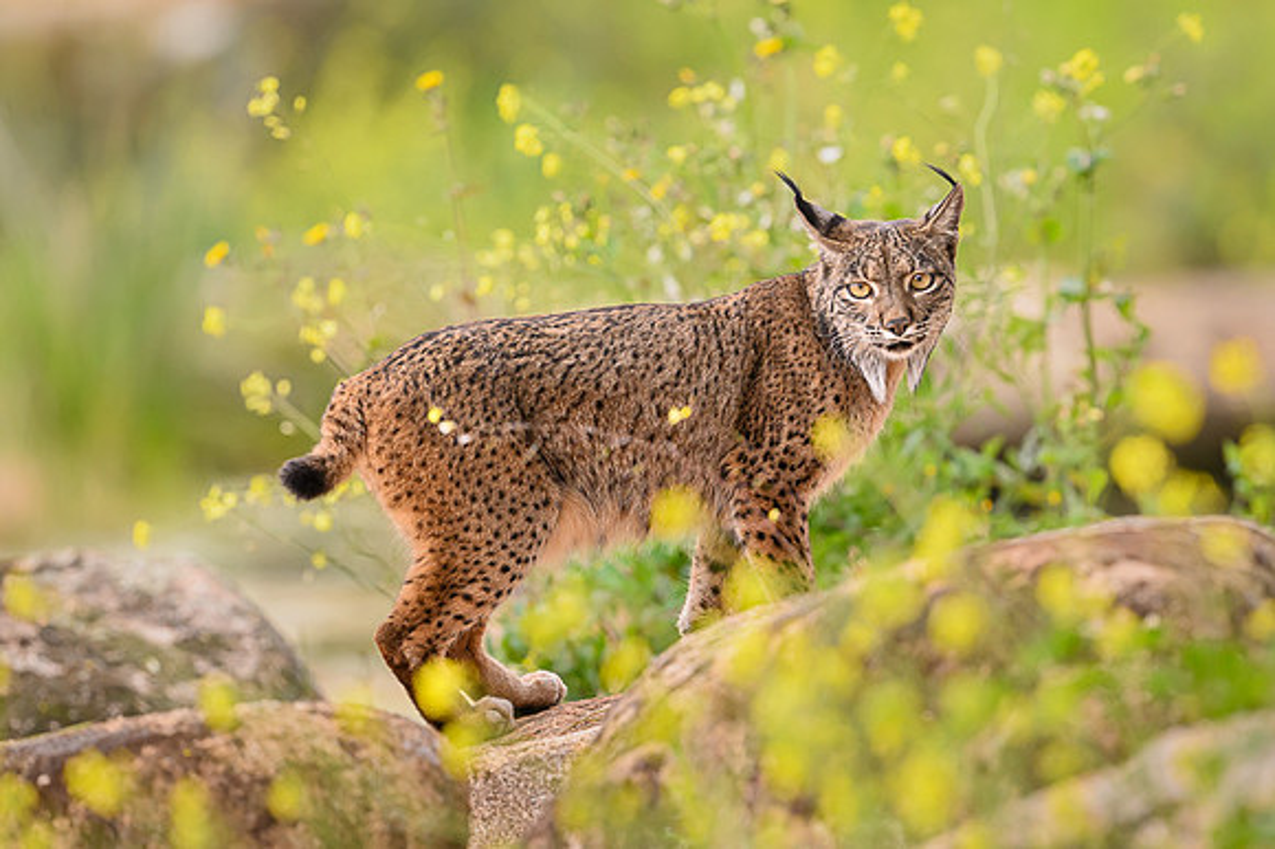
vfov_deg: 2.6
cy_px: 394
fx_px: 18783
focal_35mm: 531
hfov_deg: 3.9
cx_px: 846
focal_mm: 400
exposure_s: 1/1000
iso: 1250
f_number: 4
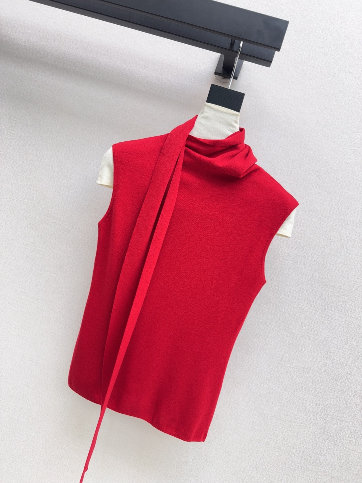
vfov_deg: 71.6
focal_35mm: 24
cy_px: 242
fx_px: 334
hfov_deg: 56.8
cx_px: 181
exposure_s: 1/100
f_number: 1.78
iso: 64
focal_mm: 6.86
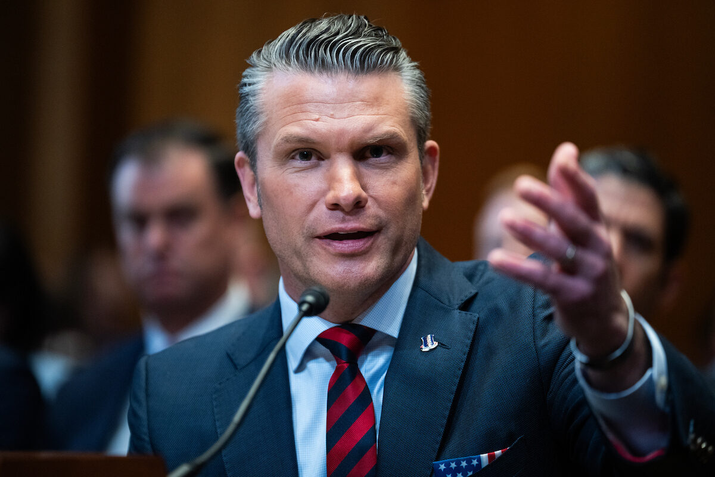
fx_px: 3972
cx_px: 358
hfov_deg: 10.3
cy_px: 238
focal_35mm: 200
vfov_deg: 6.9
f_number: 2.8
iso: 3200
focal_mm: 200
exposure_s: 1/200
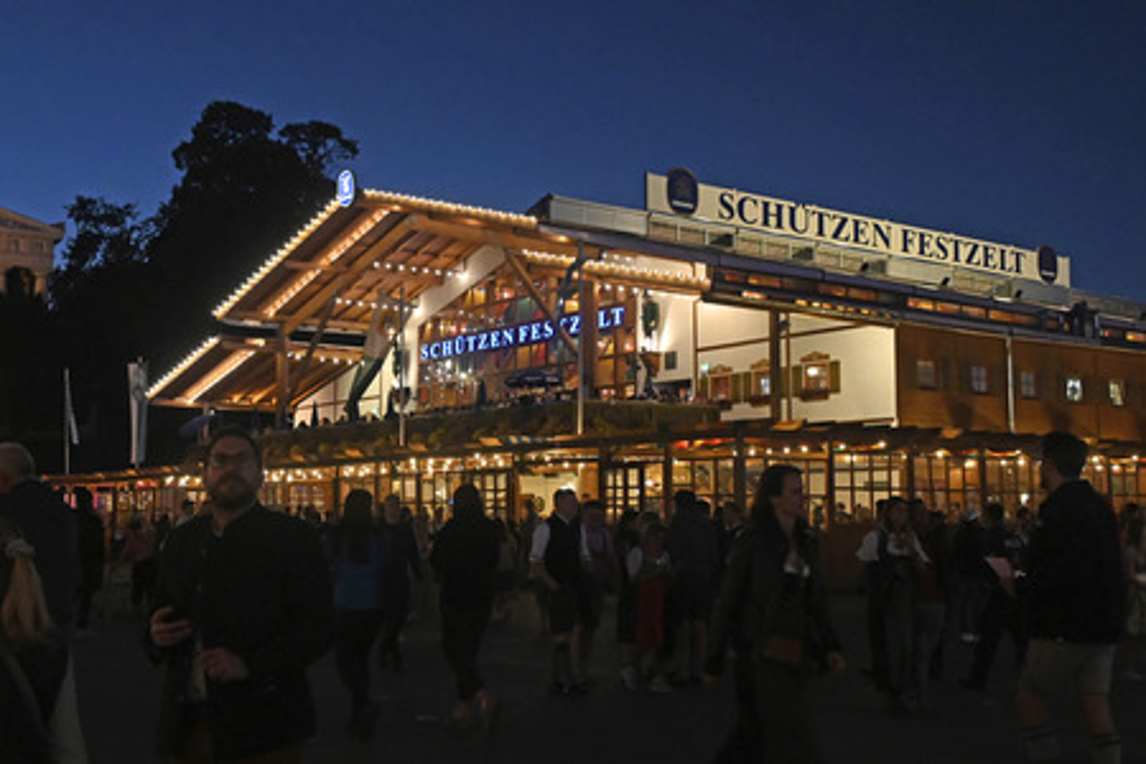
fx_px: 1337
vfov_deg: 31.9
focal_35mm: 42
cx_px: 573
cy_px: 382
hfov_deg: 46.4
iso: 5000
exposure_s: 1/160
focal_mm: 28
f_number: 6.3
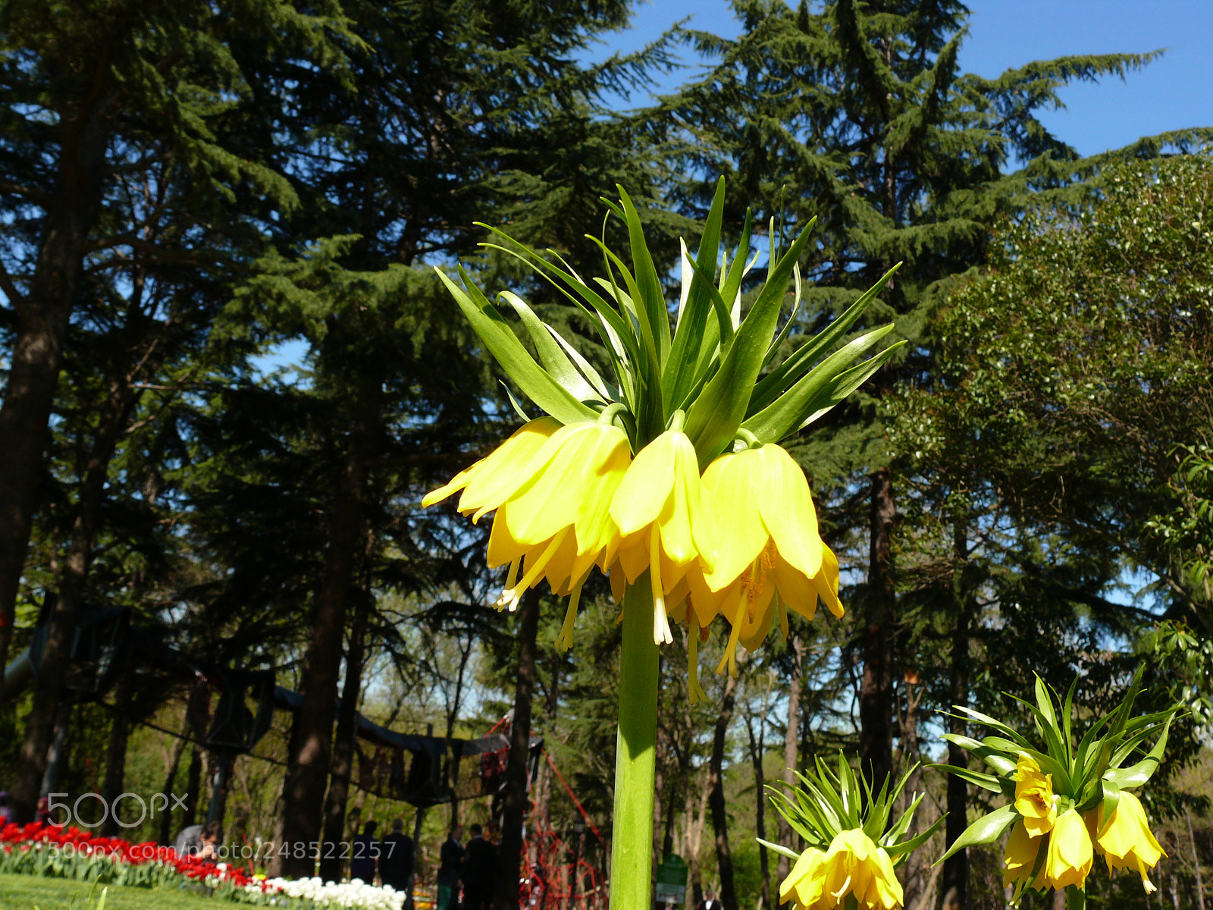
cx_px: 606
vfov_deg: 40.7
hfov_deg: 52.6
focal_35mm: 35
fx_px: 1226
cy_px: 455
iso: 100
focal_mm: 7.4
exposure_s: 1/320
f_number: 5.6
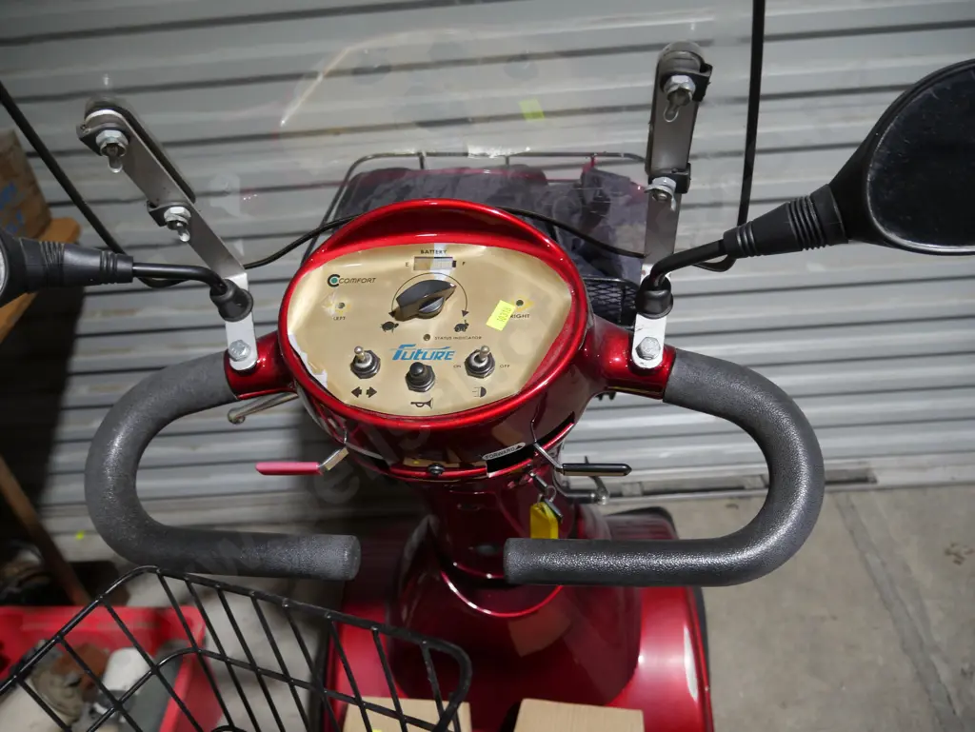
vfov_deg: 49.8
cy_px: 366
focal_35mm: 28
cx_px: 488
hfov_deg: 63.4
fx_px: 789
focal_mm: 14
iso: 320
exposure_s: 1/60
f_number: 3.5
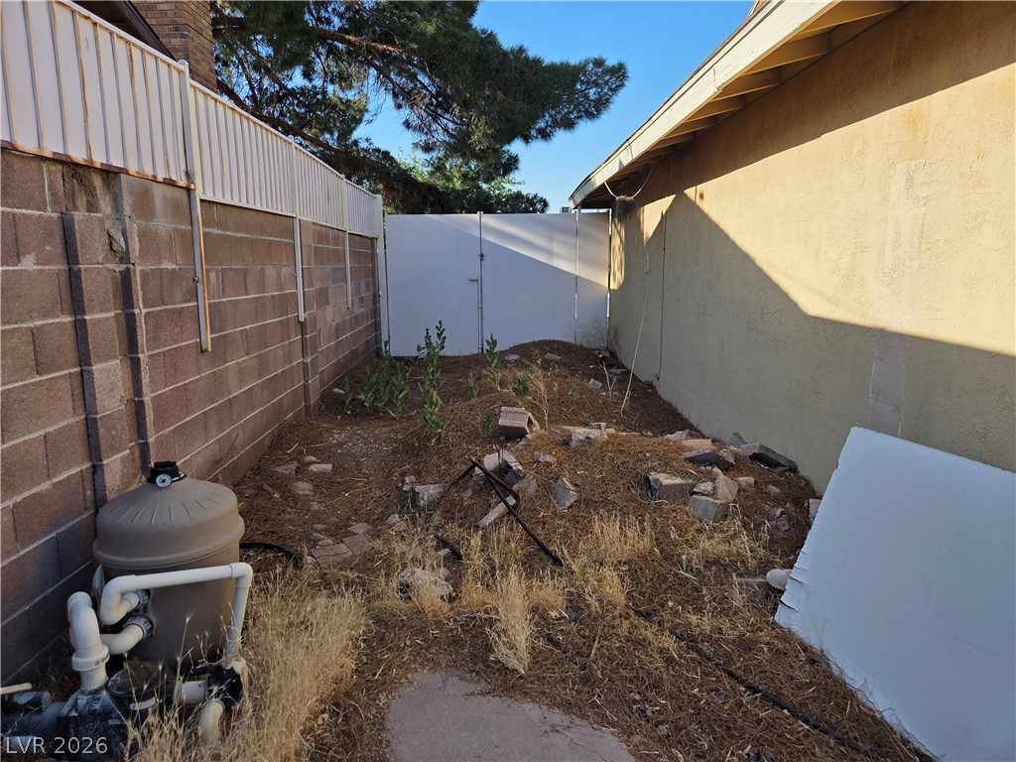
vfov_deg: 58.9
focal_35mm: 23
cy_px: 381
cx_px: 508
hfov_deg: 73.9
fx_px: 675
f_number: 1.8
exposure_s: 1/3185
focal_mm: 5.4
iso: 80
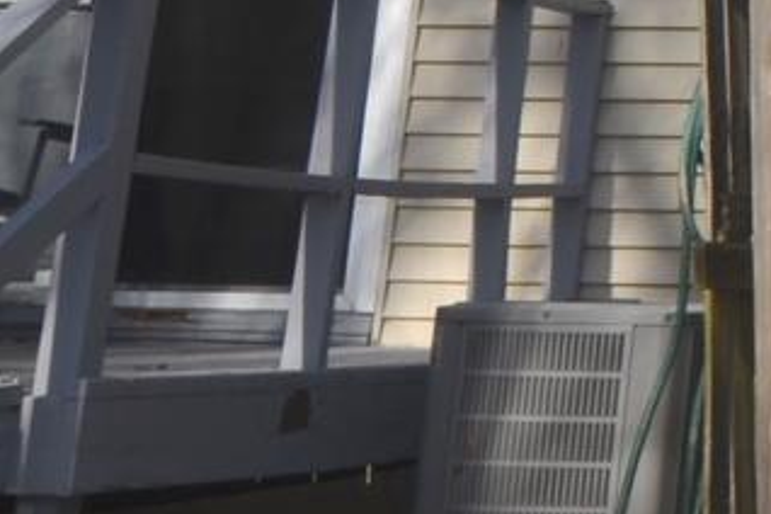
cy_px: -249
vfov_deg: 11.4
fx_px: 2484
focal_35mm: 116
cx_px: 1821
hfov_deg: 13.3
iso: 100
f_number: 10
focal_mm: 12
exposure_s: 1/250
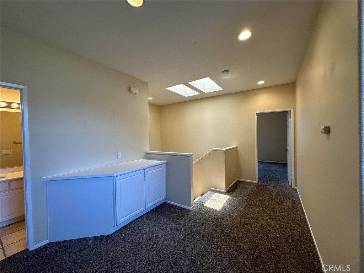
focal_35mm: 14
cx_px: 182
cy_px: 136
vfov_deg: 85.7
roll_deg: +1.2
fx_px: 147
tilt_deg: -1.0
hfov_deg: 102.1
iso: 160
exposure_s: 1/120
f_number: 2.2
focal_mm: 2.22
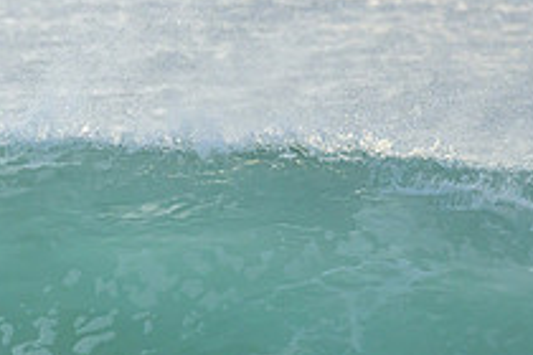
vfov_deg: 0.6
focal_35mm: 2210
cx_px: -56
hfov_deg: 0.9
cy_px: 437
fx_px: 32718
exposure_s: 1/2500
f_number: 6.3
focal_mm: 800
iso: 1800
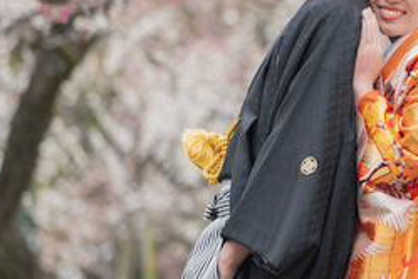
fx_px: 3170
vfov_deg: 5.0
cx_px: 539
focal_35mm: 273
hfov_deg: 7.5
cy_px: 41
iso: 320
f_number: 2
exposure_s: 1/1600
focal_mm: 85
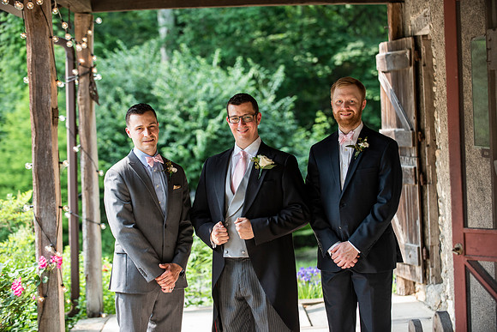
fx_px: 1408
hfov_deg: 20.0
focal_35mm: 102
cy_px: 166
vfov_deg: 13.4
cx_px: 248
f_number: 3.5
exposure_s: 1/320
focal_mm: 102
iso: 400
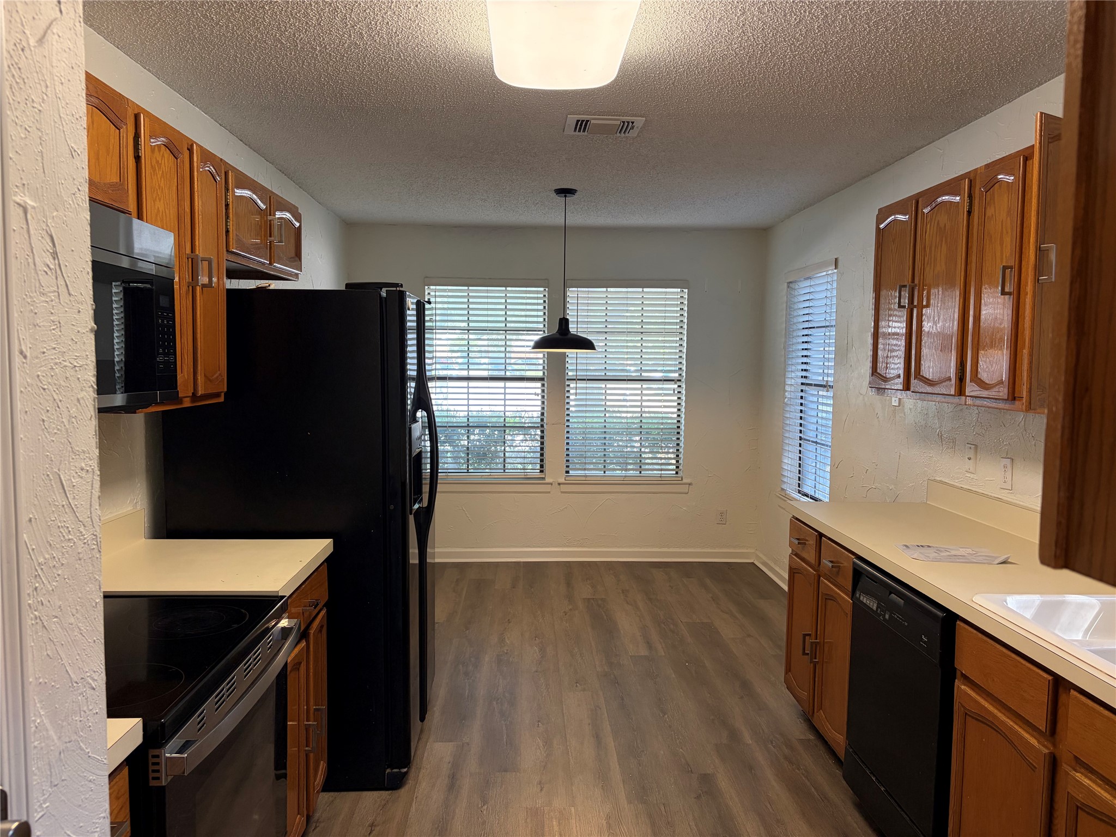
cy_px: 418
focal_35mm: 26
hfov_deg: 67.3
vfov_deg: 53.1
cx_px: 558
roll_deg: -0.4
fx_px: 838
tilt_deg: -4.1
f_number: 1.6
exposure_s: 1/120
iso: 200
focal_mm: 5.96
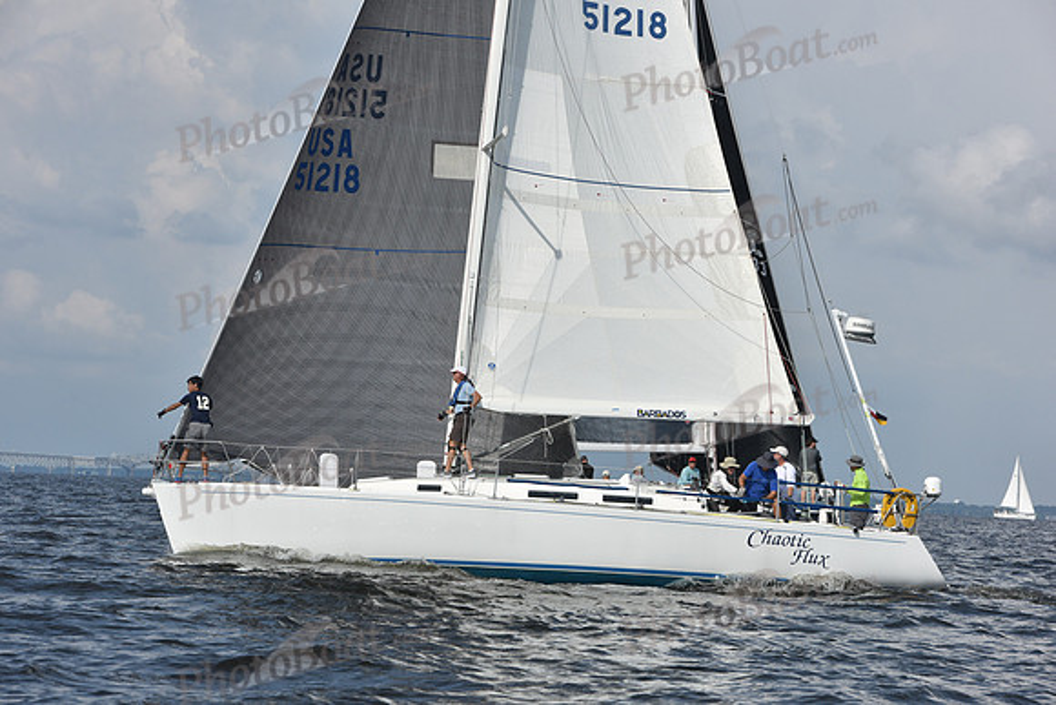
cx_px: 528
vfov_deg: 10.6
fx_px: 3814
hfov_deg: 15.8
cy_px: 352
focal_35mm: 130
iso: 320
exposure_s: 1/1250
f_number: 11
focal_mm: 130
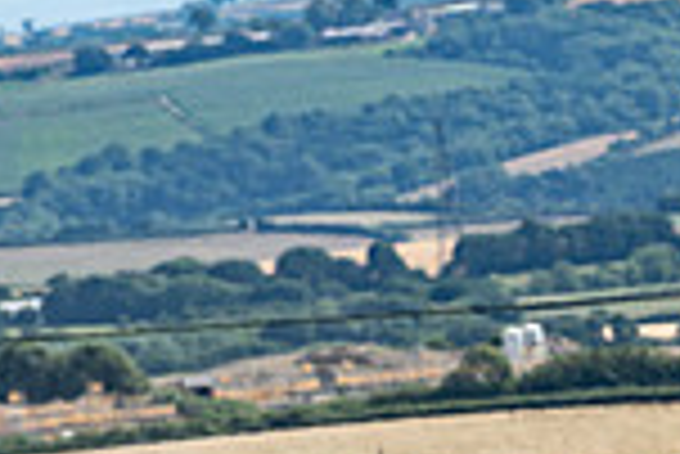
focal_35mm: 768
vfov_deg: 1.8
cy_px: 744
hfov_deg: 2.7
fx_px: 14520
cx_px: 356
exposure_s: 1/1000
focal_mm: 200
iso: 64
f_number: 5.6
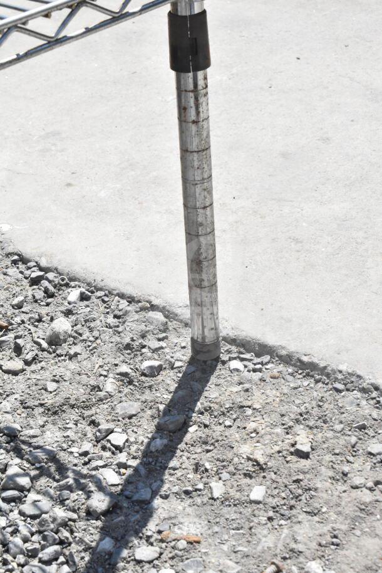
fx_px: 1073
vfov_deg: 29.9
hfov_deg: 20.2
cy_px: 286
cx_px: 191
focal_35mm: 68
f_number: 13
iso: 1600
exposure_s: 1/1000
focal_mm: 45
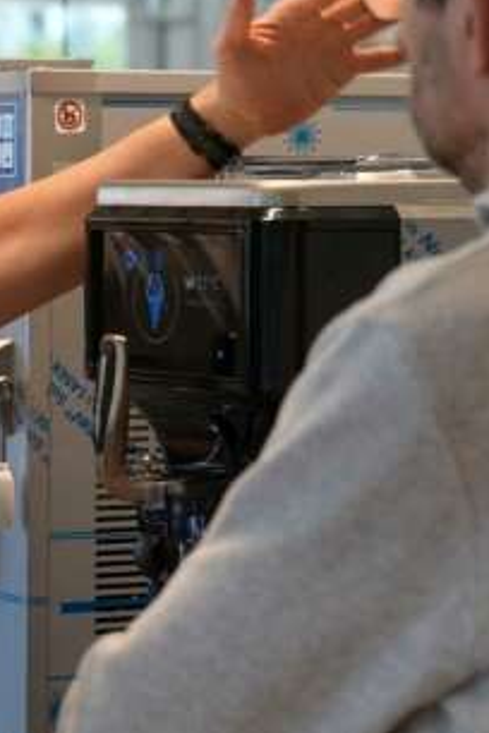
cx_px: -216
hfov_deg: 7.9
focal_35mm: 171
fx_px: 3484
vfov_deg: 12.0
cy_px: 253
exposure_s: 1/160
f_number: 4
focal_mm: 68
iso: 400
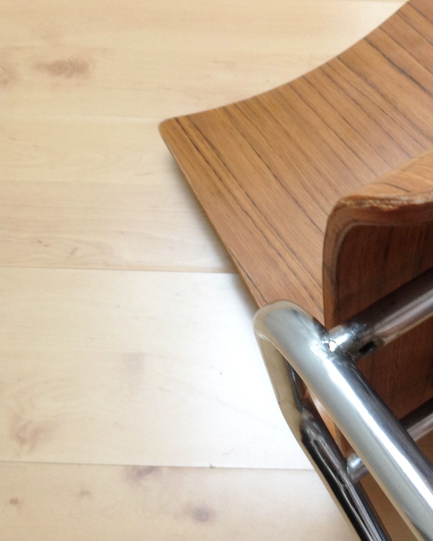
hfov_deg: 31.8
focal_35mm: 46
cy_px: 272
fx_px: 737
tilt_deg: -64.1
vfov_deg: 40.3
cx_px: 355
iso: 125
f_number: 2.4
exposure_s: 1/15
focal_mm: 4.28
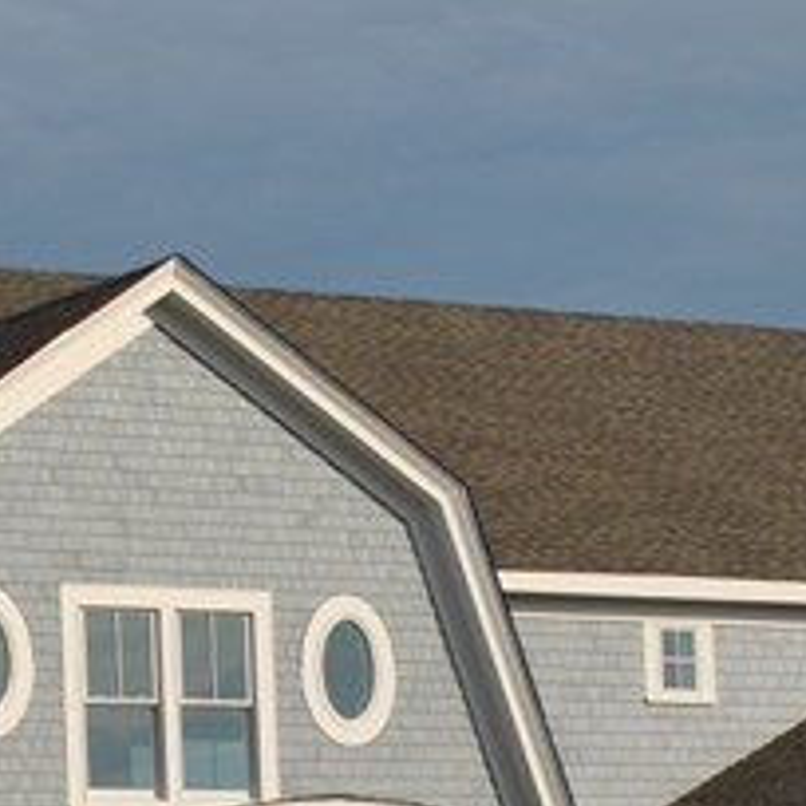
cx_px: 237
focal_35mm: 176
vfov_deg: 9.9
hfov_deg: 9.9
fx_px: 4636
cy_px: 790
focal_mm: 26
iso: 100
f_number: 9
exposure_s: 1/320
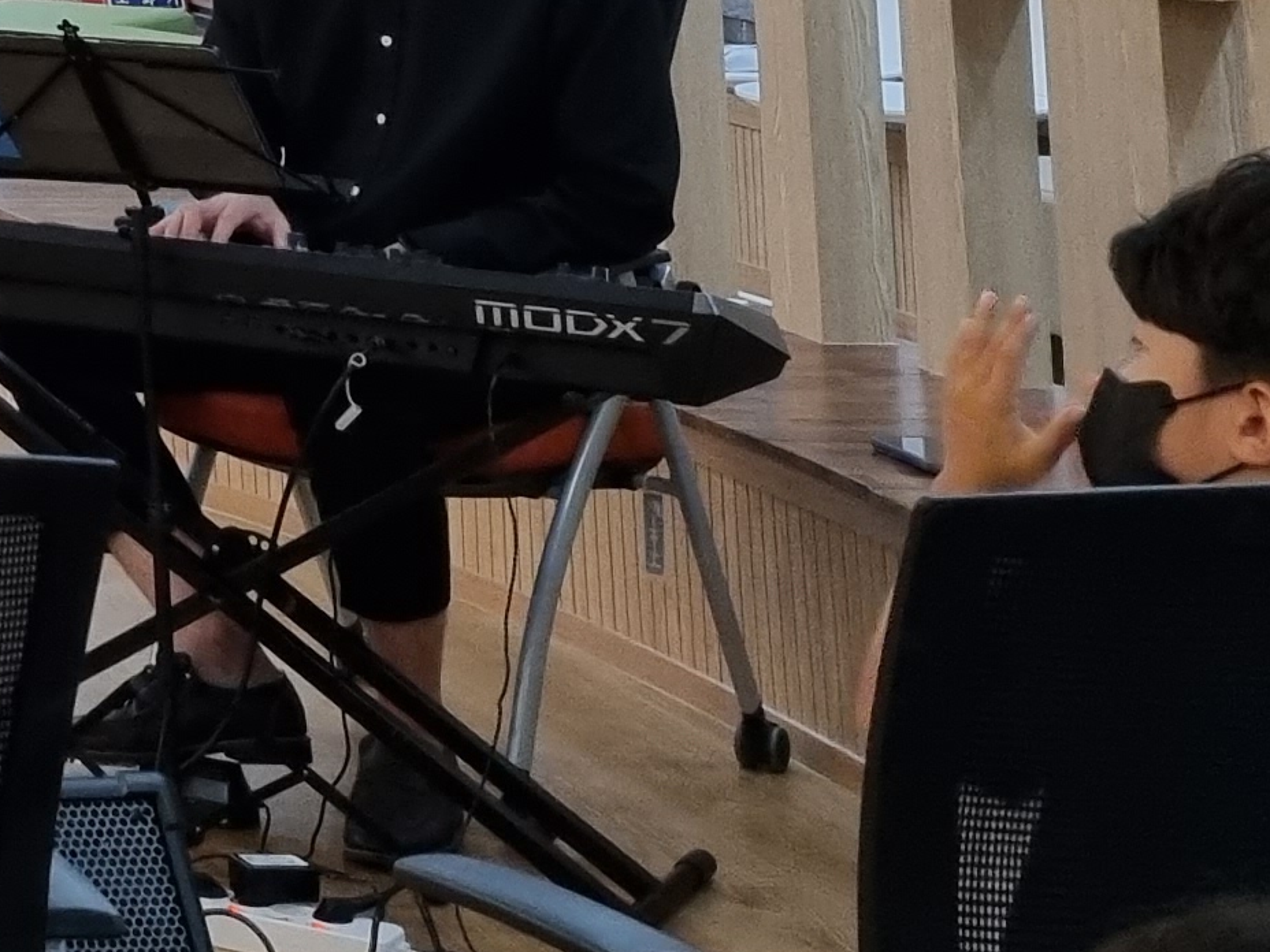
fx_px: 4146
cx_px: -1312
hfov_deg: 14.4
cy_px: -812
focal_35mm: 113
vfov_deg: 12.0
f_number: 1.8
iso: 250
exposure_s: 1/120
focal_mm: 5.4
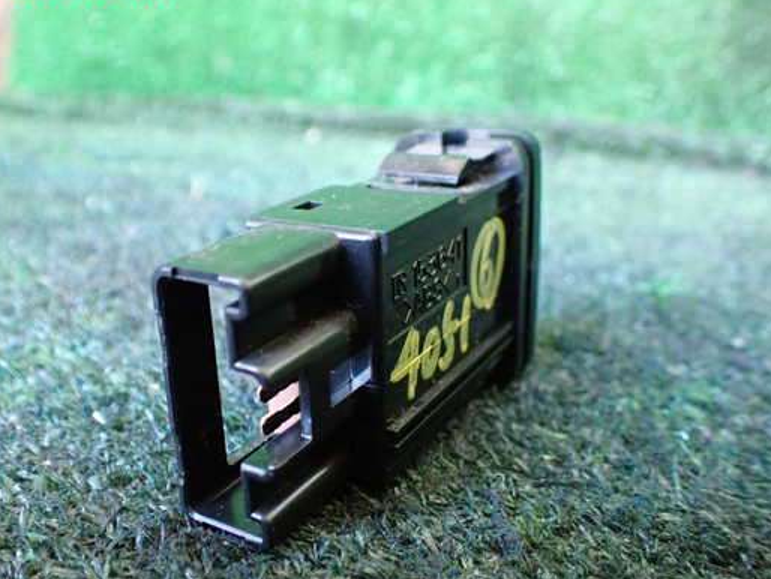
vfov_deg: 40.7
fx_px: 780
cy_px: 298
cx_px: 340
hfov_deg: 52.5
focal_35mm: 35
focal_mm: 5.4
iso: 800
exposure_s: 1/30
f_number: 2.3
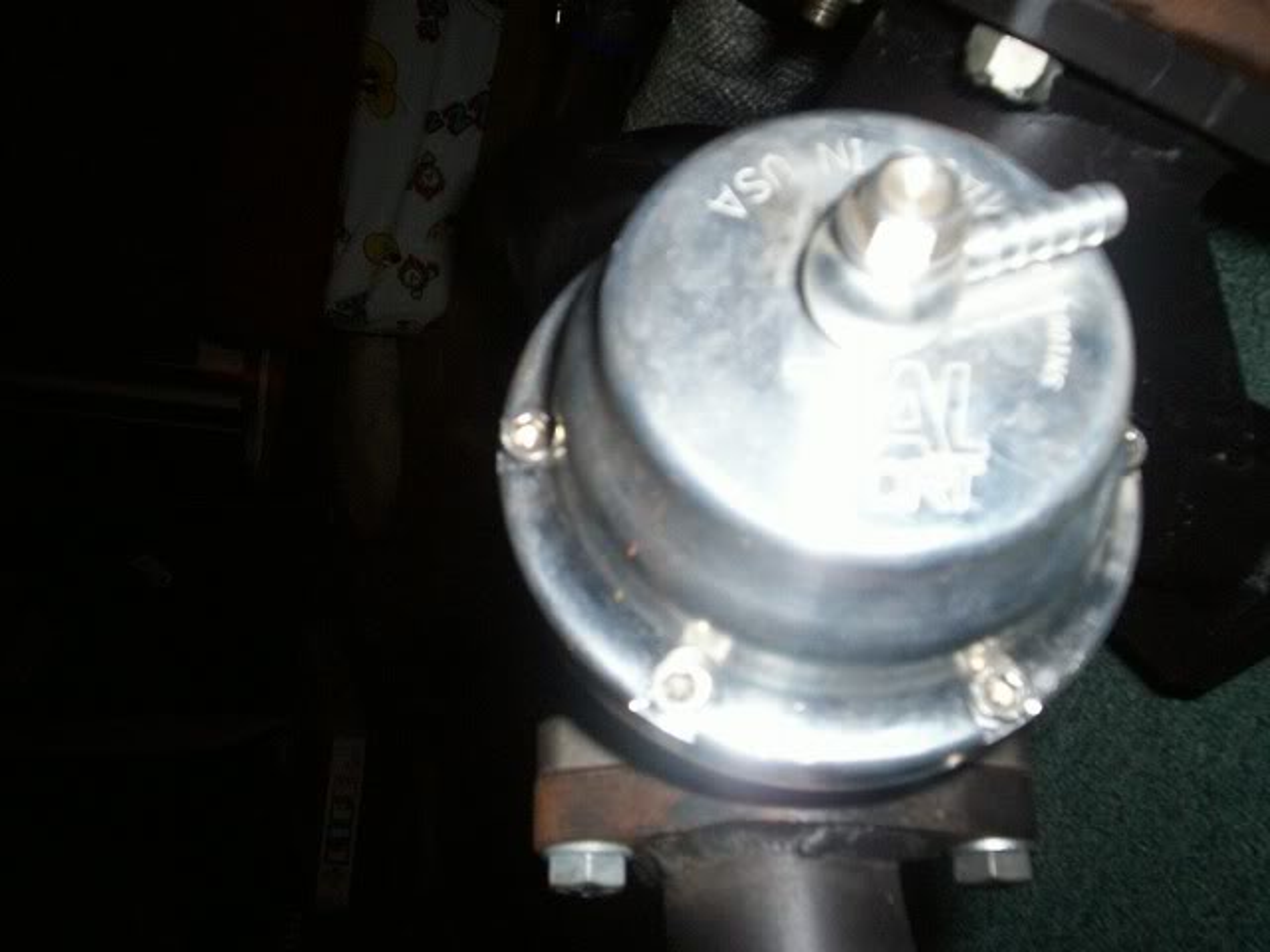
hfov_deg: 51.4
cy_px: 476
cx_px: 635
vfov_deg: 39.7
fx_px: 1321
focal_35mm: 36
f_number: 4.5
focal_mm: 5.9
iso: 140
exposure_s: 1/64
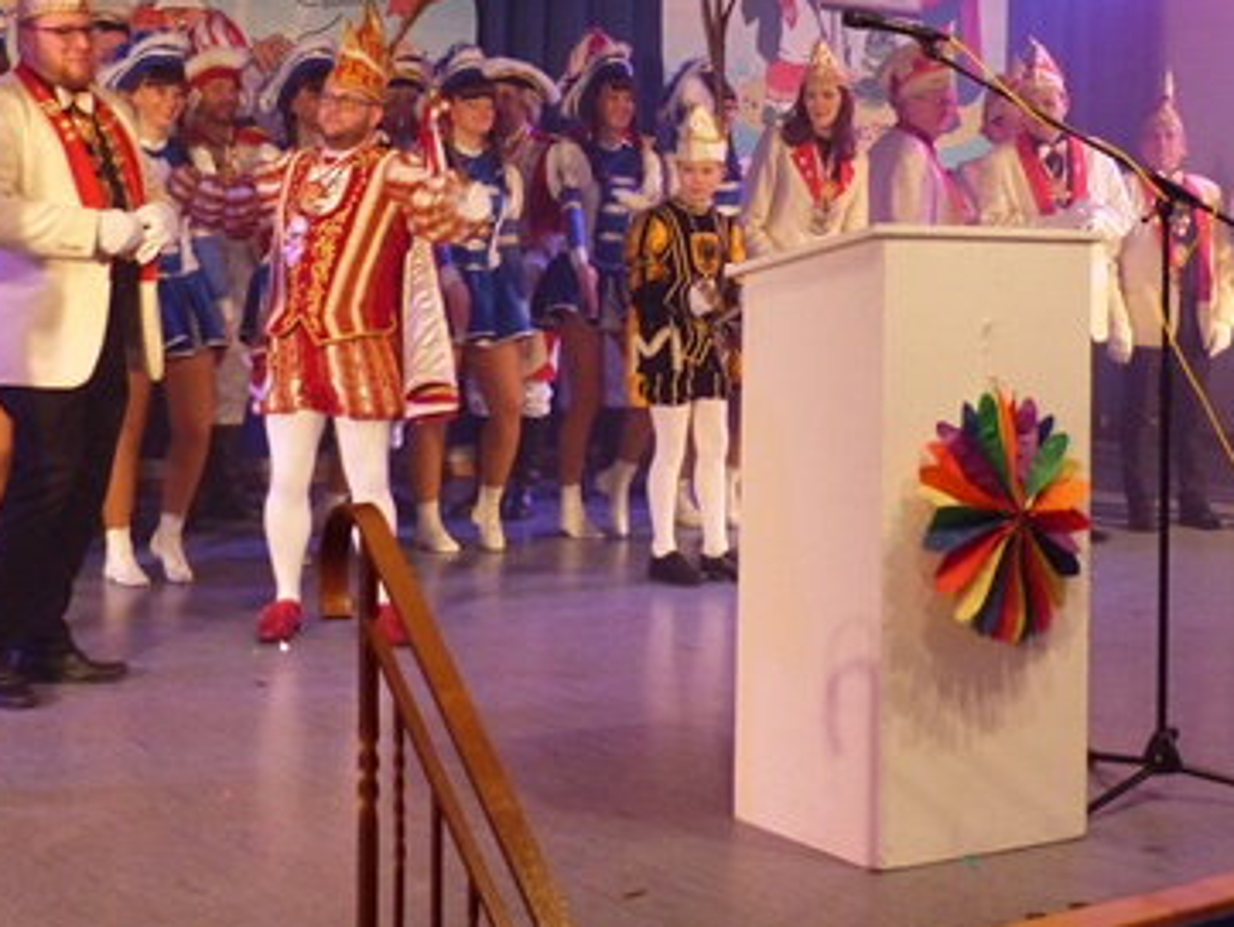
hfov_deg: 31.2
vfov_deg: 23.3
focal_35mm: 62
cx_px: 663
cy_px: 181
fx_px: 2211
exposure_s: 1/60
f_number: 2.8
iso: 500
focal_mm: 6.3
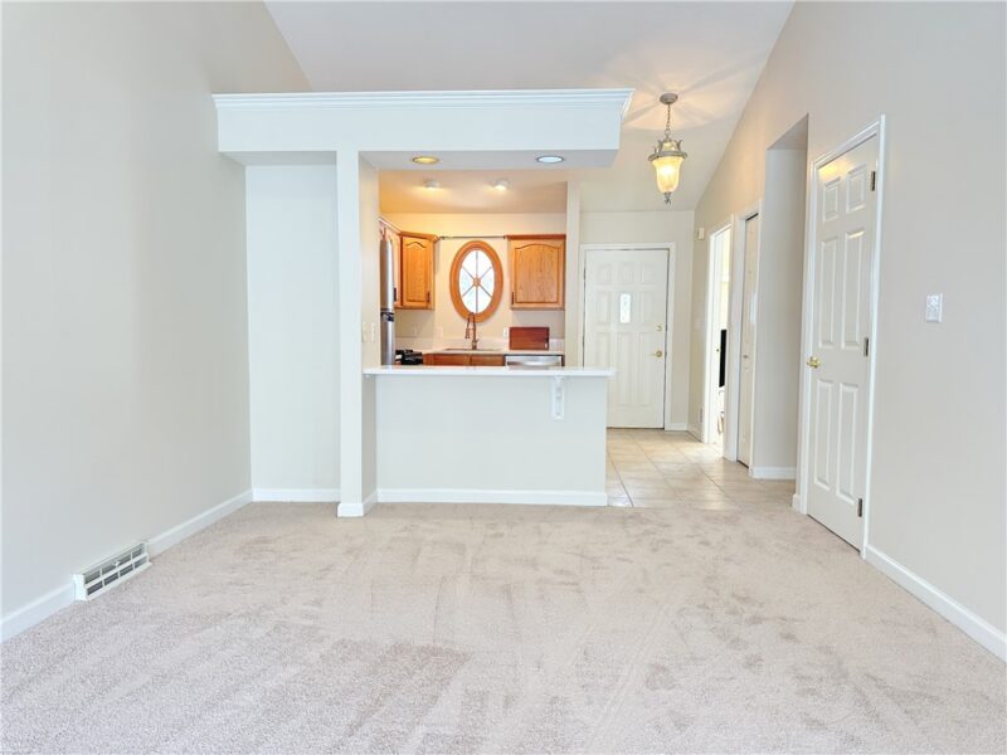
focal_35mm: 24
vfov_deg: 56.8
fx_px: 698
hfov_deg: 71.6
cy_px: 378
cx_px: 504
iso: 125
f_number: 1.78
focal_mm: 6.86
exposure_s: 1/60
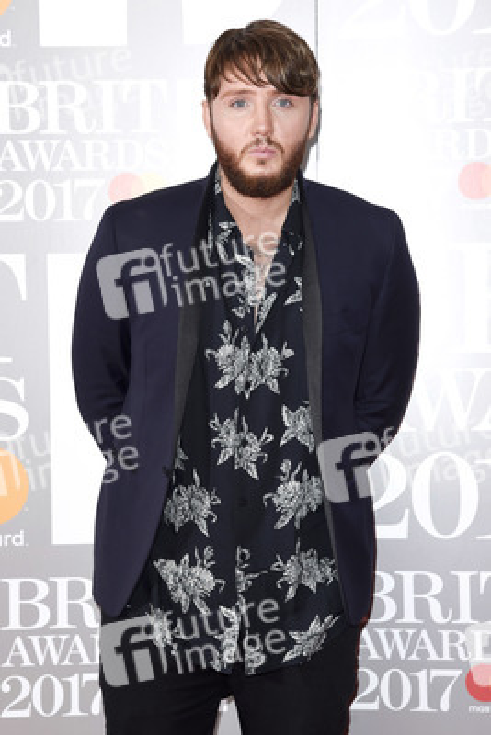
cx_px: 246
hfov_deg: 12.5
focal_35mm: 110
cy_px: 368
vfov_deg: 18.6
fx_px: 2248
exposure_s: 1/250
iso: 400
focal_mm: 110
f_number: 6.3
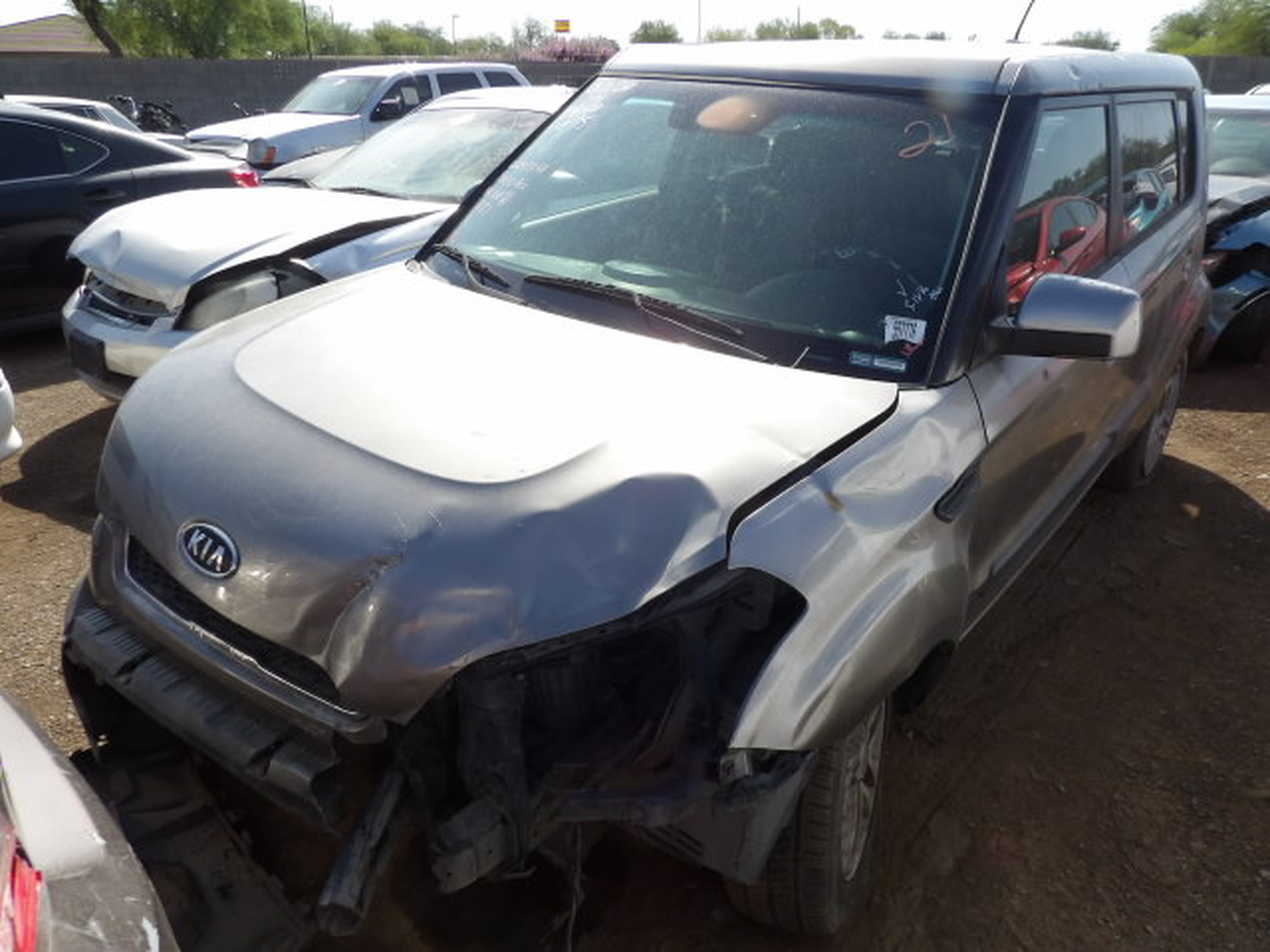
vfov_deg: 56.8
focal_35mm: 24
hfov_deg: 71.6
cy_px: 476
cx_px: 635
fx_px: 881
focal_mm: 4.3
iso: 100
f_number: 4.6
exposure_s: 1/527
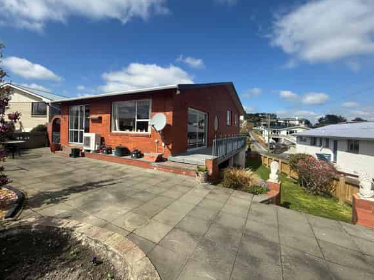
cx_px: 170
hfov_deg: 94.3
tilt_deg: +1.5
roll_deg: -1.0
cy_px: 131
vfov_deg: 77.9
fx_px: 173
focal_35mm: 16
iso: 50
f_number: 2.2
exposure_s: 1/2410
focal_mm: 2.22
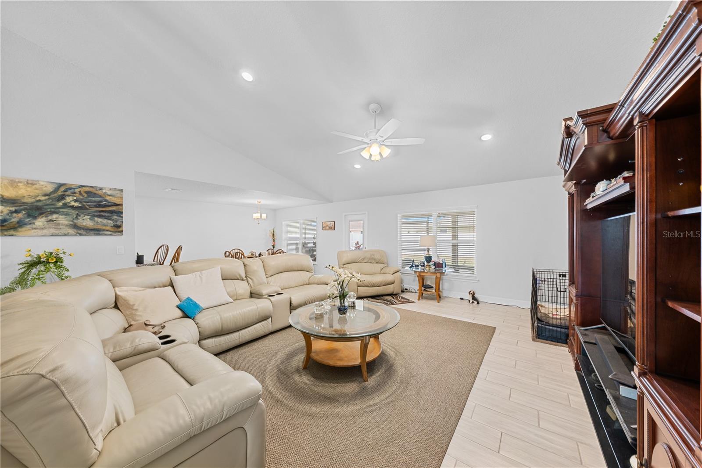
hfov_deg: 112.6
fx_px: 234
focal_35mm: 12
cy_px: 234
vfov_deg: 90.0
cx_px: 351
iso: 100
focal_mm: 12
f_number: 9
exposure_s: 2
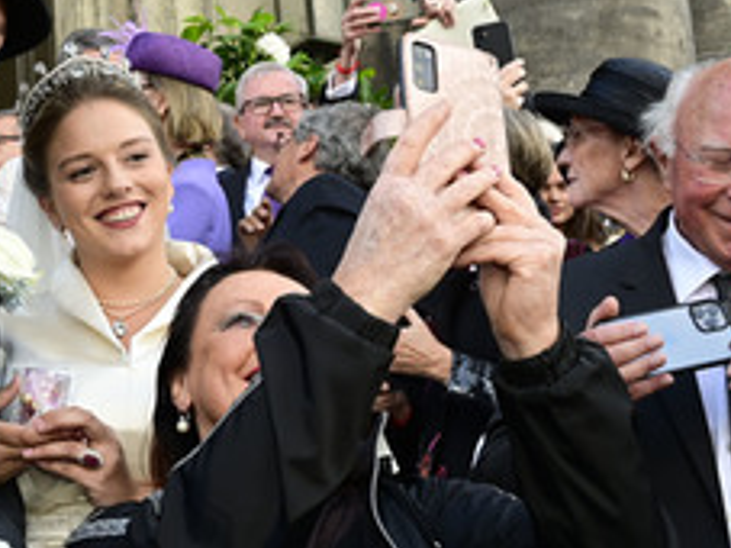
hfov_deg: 30.5
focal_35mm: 61
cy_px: 309
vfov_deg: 24.0
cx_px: 89
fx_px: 1287
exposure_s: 1/160
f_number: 8
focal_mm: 32
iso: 500
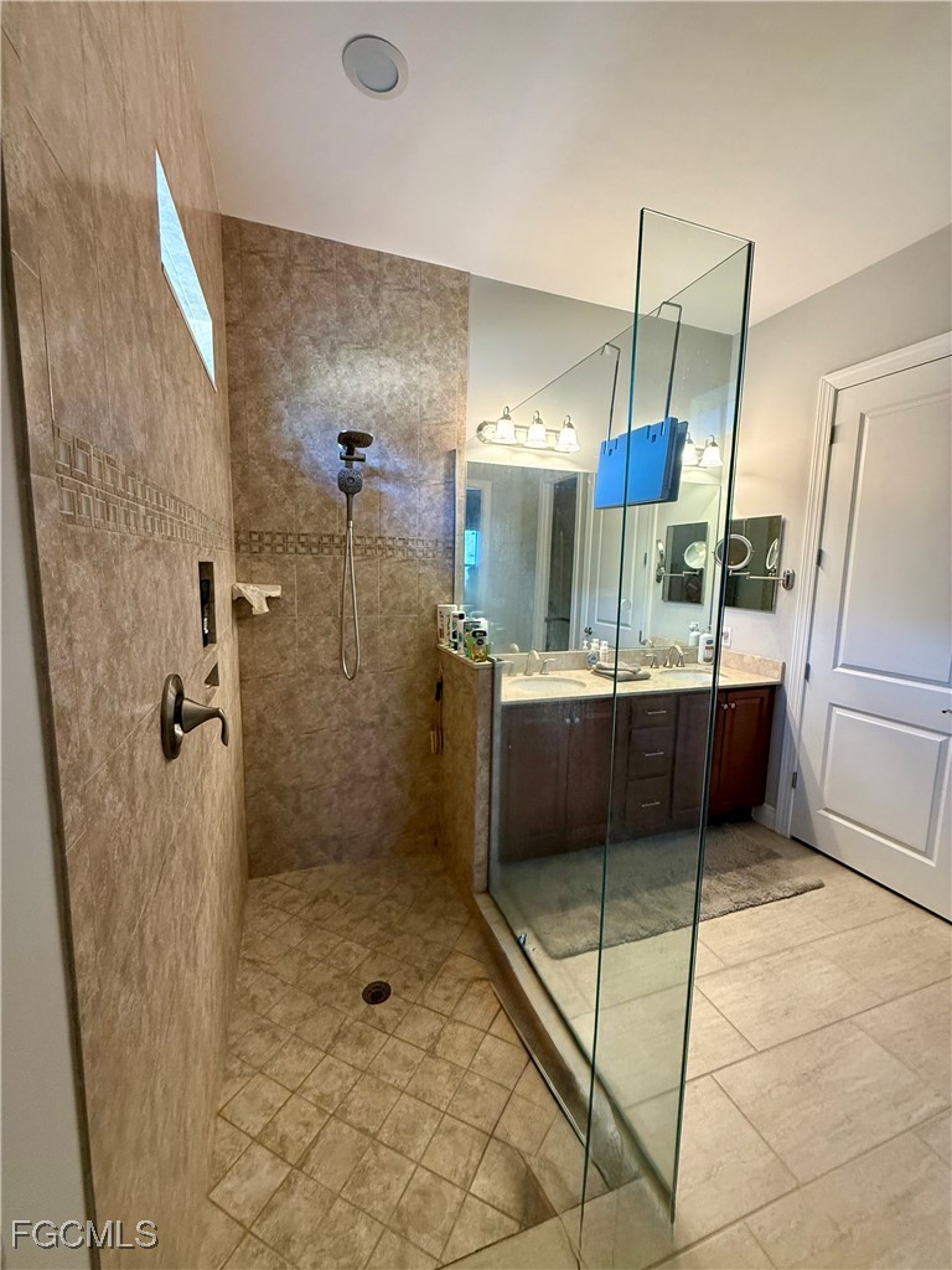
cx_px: 476
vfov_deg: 102.1
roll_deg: -1.4
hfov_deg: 85.7
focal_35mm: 14
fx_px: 513
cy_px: 635
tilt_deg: -6.4
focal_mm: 2.22
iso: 400
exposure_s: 1/120
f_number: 2.2
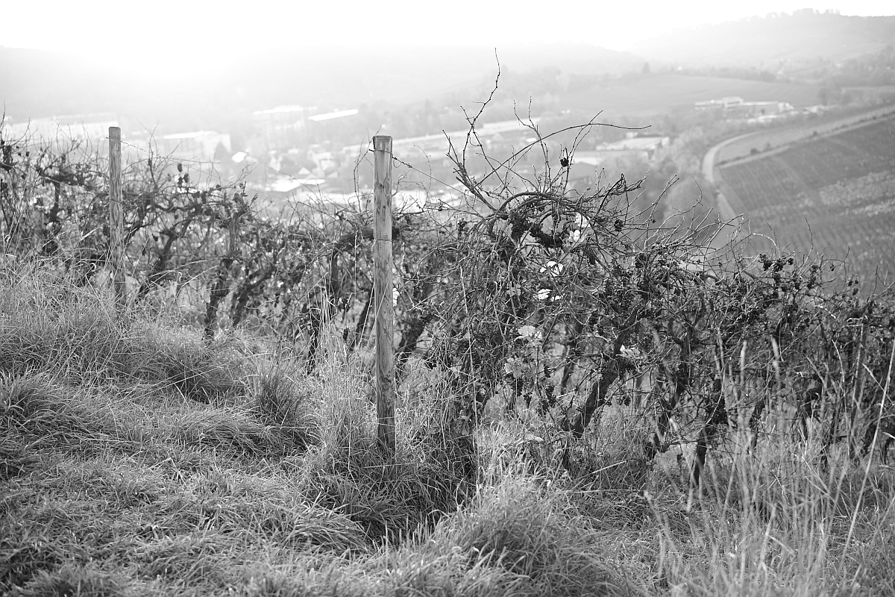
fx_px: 870
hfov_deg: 54.4
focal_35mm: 35
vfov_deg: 37.9
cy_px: 298
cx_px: 448
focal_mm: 35
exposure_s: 1/160
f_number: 2.5
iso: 160
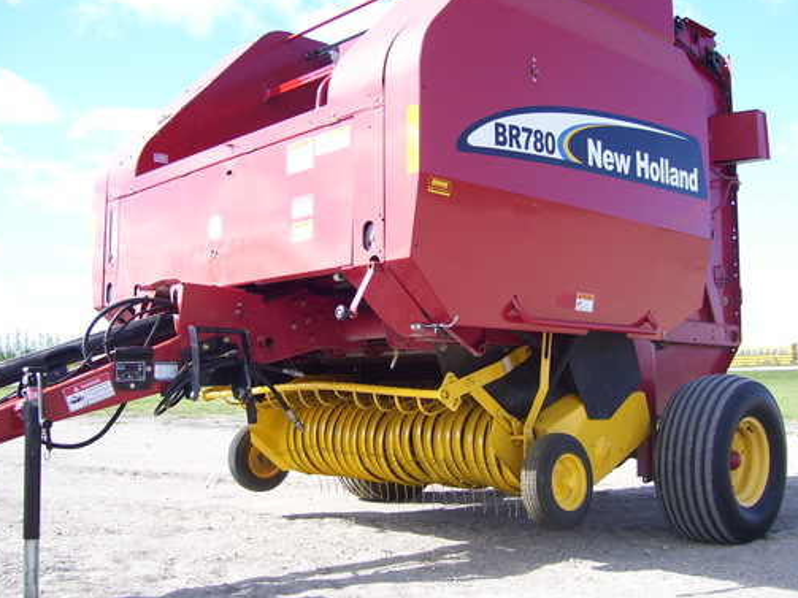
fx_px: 922
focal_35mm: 40
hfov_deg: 46.8
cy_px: 301
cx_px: 384
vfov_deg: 35.9
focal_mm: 6
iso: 80
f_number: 2.7
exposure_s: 1/500
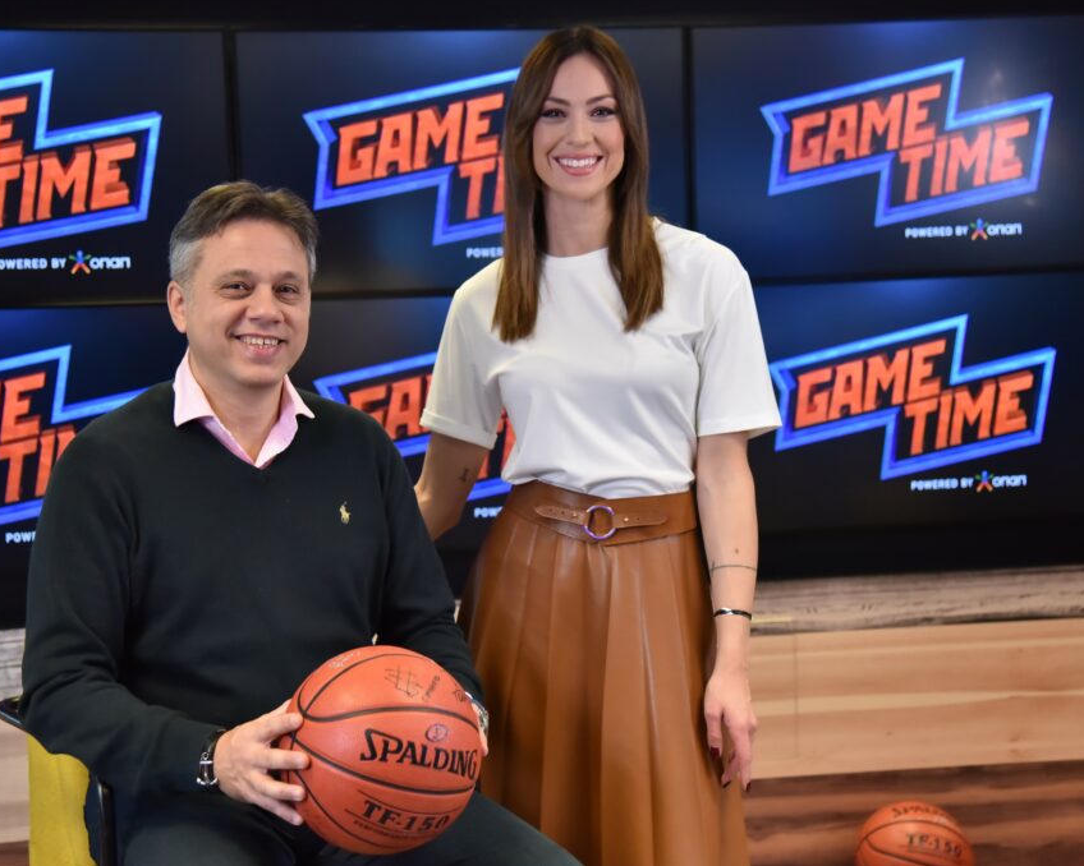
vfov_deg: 25.8
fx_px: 1892
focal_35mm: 59
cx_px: 455
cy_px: 432
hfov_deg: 31.9
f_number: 4
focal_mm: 52
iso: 2000
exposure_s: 1/400
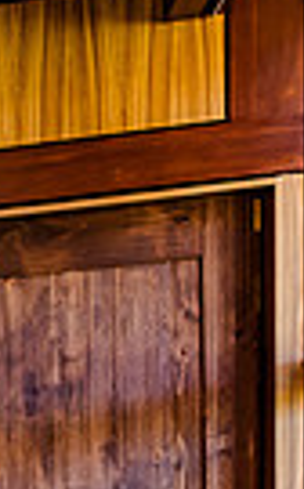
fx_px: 1396
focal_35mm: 105
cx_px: -543
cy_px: 645
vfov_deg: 18.4
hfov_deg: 10.0
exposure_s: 1/200
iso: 1600
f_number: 4.5
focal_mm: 24
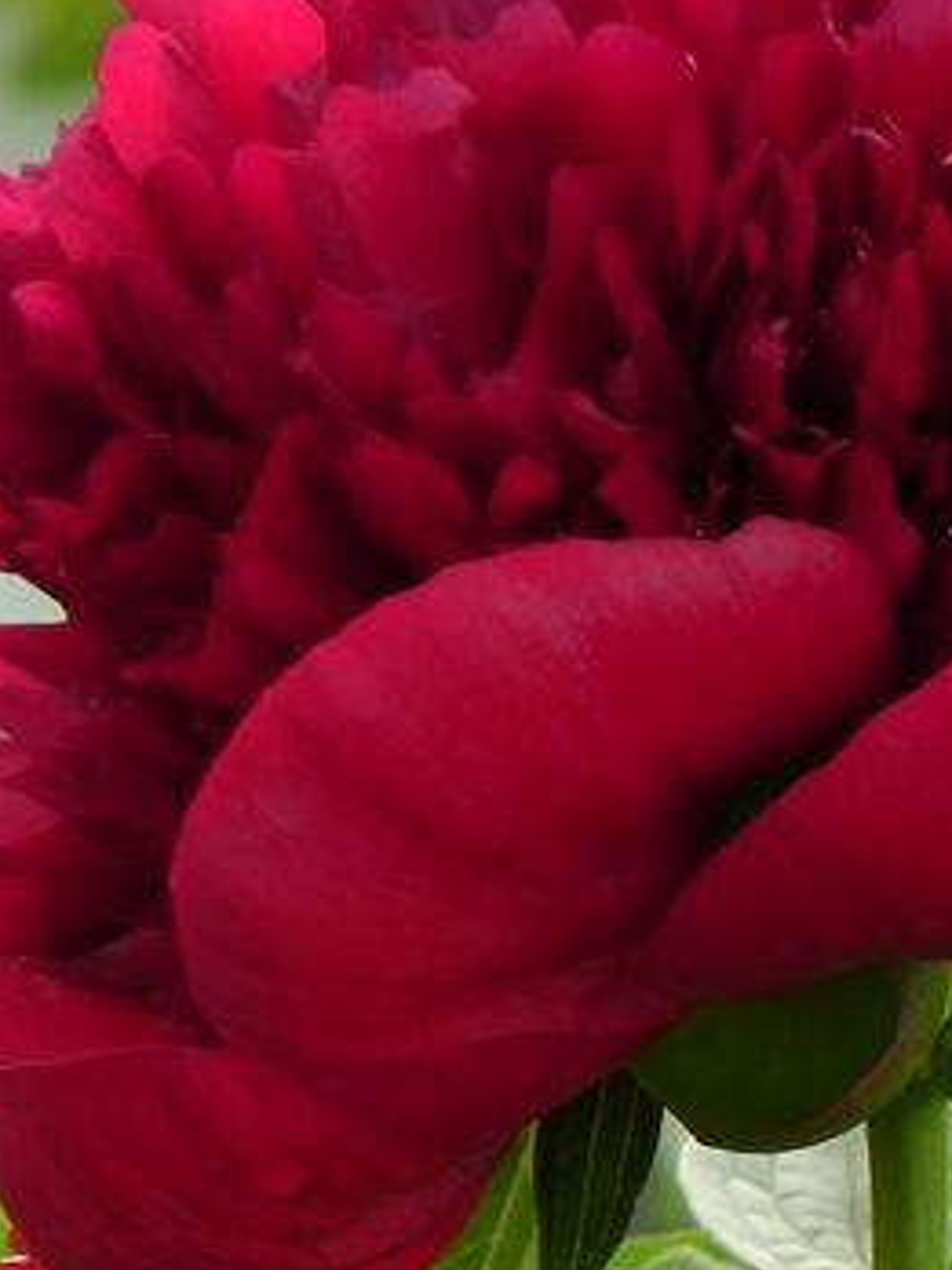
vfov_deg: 1.8
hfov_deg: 1.3
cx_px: 711
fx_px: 40519
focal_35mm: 1105
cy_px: 693
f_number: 5
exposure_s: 1/160
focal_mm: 85.6
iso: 160
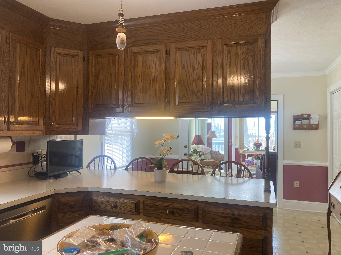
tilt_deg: +0.5
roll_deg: -1.4
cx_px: 170
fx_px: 276
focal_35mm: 28
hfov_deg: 63.4
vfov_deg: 49.7
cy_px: 128
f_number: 1.8
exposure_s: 1/60
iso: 50
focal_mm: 3.99
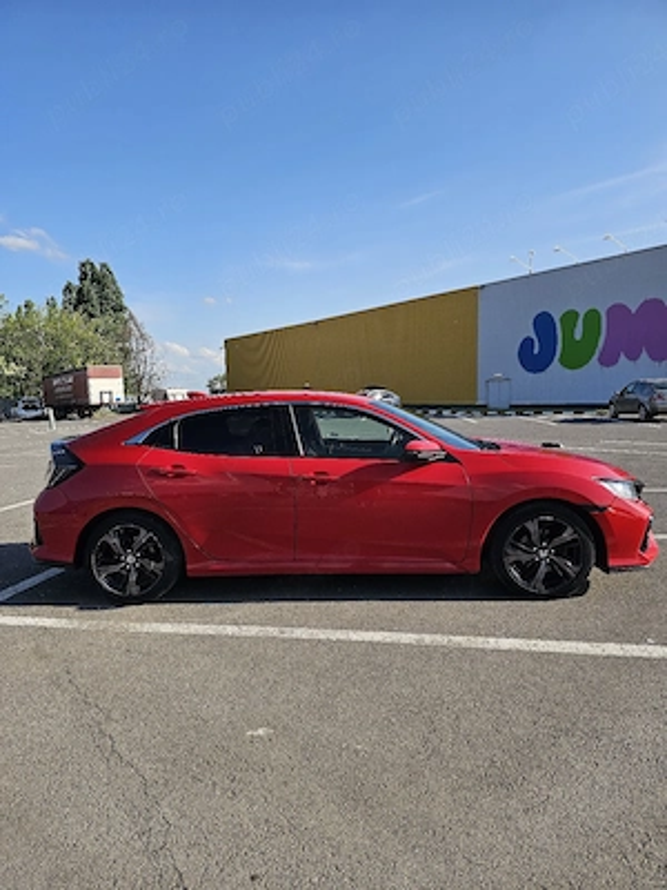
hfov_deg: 58.9
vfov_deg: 73.9
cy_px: 445
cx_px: 334
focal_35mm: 23
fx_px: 591
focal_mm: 6.3
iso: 10
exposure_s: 1/625
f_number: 1.7
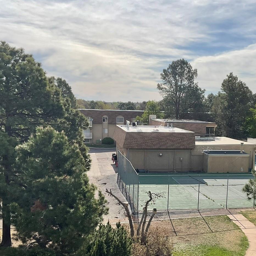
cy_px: 155
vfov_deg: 38.2
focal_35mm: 44
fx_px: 368
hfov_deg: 37.9
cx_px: 171
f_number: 1.8
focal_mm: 3
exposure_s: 1/3534
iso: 16
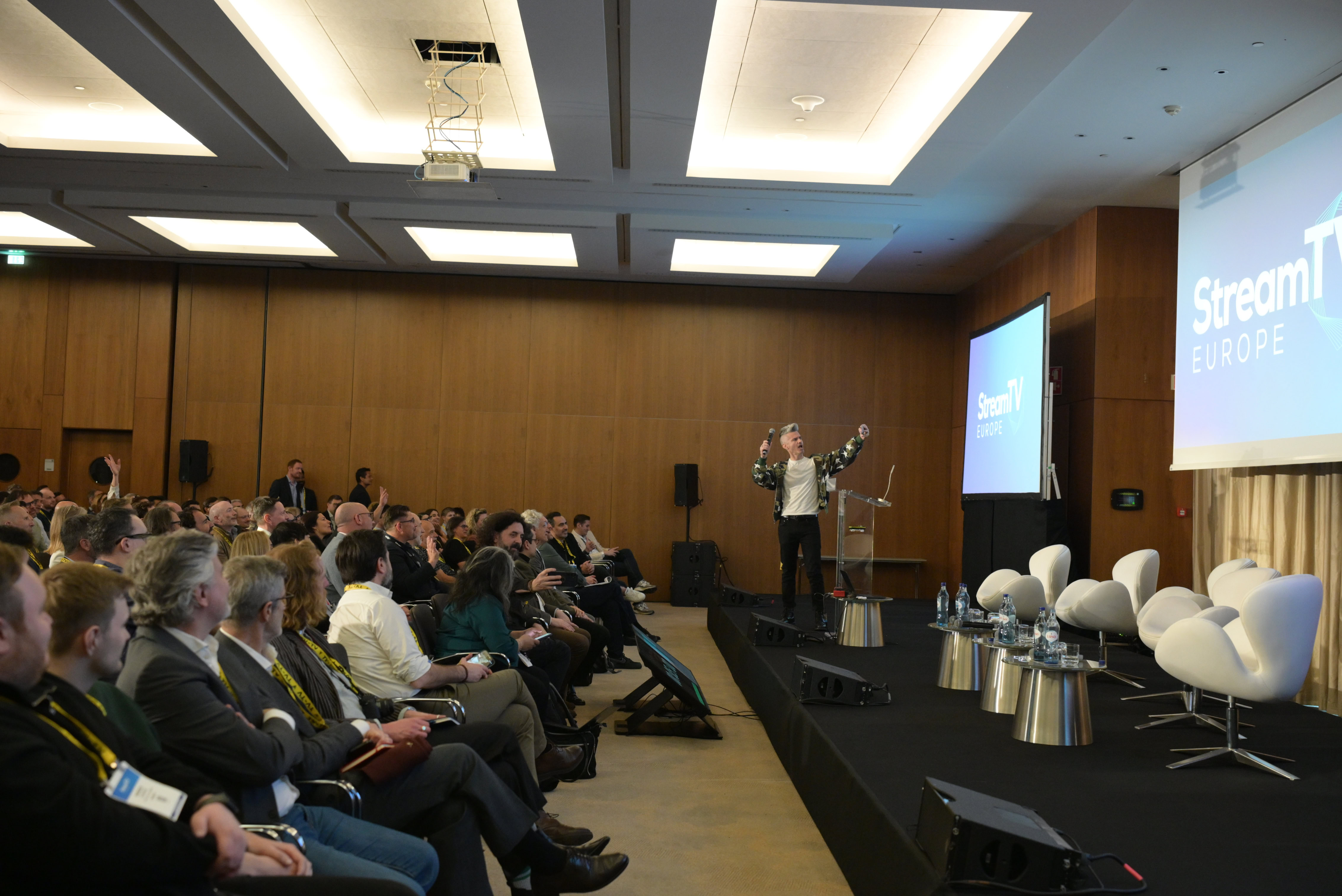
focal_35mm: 38
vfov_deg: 35.1
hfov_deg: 50.7
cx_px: 671
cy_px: 448
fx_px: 1417
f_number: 3.5
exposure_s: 1/125
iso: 4500
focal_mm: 38
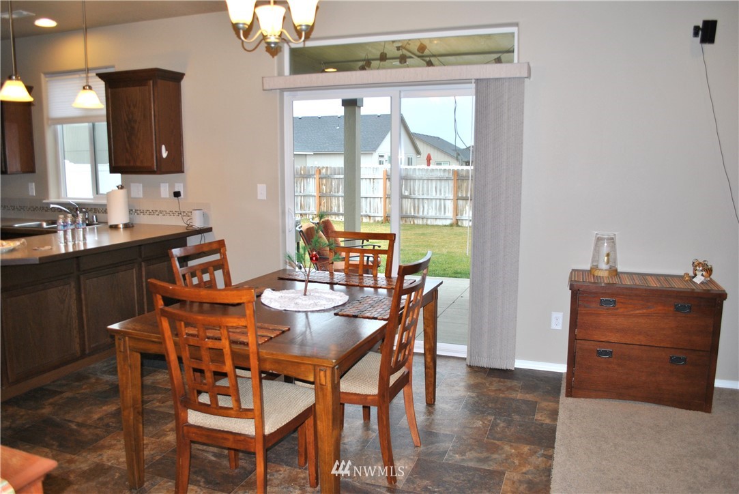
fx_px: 555
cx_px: 370
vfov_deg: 48.0
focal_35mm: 27
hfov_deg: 67.3
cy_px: 247
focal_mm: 18
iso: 200
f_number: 3.5
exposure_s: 1/60
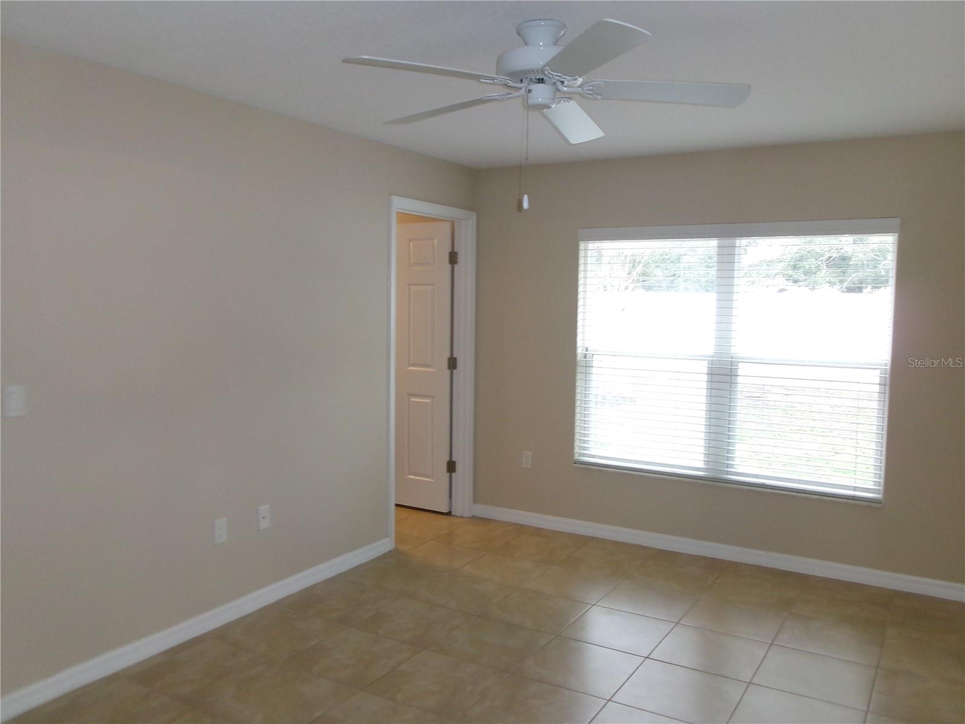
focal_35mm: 28
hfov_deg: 63.4
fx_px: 781
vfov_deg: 49.7
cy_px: 362
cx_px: 482
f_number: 3.9
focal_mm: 5.1
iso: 278
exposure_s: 1/34
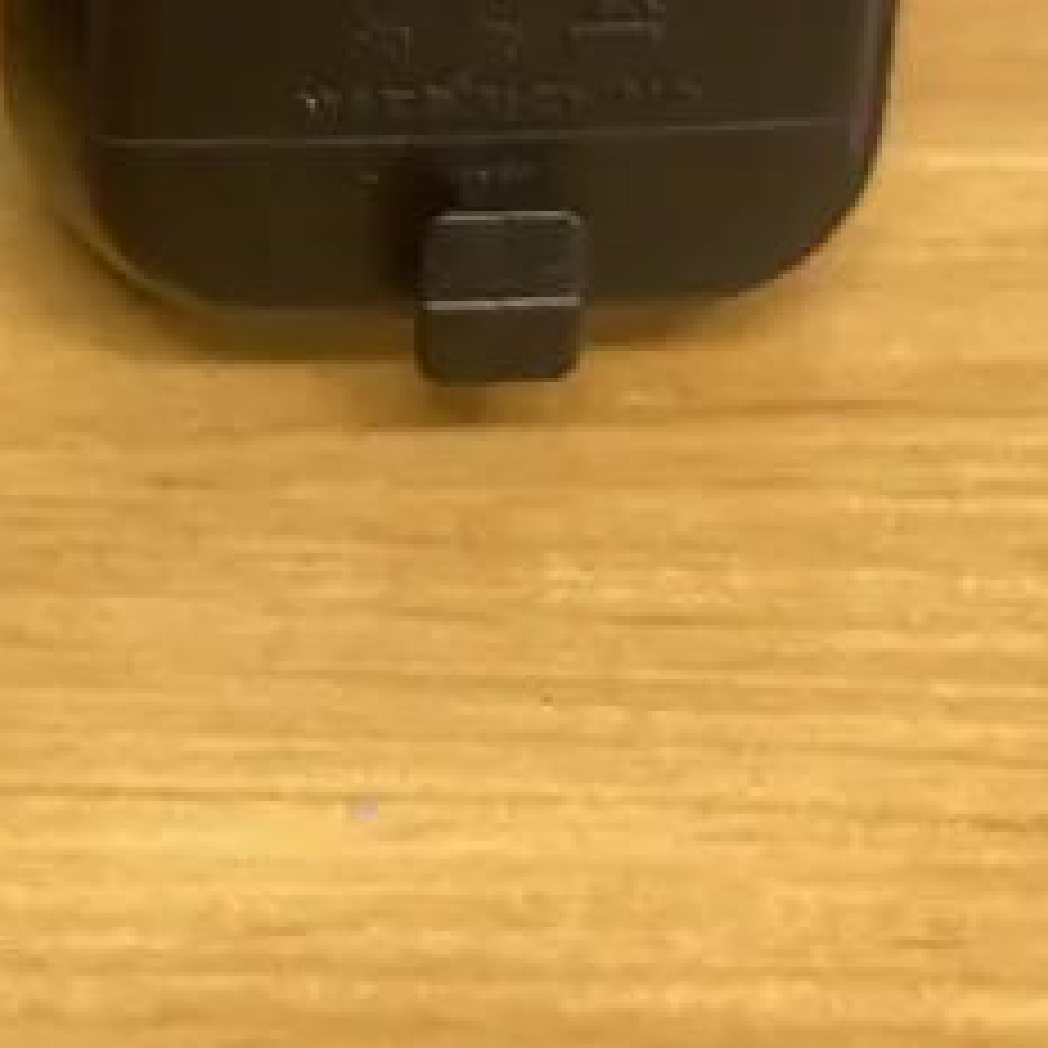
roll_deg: +1.6
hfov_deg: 15.3
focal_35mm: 109
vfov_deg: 13.7
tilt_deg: -29.9
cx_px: -270
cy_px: -1017
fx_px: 3733
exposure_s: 1/50
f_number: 1.8
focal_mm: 3.99
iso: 200
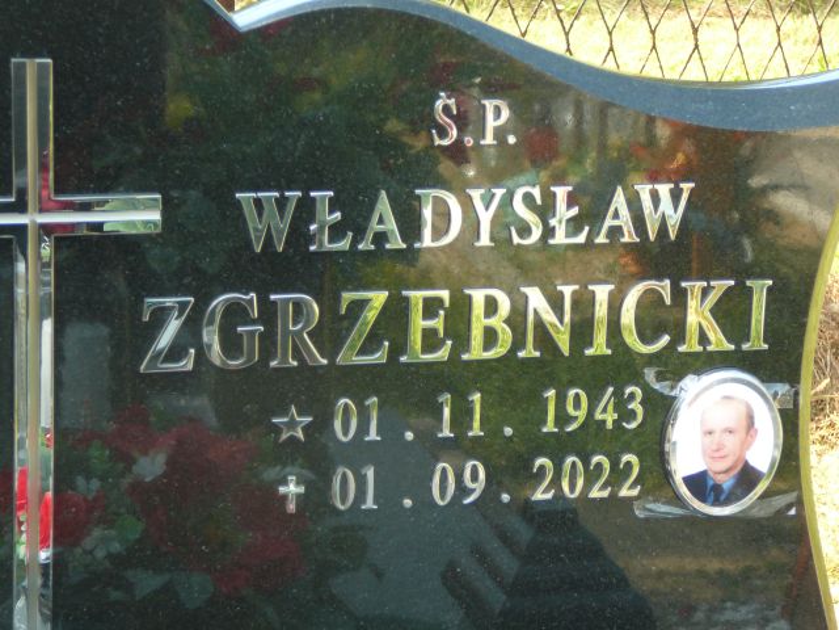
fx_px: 2545
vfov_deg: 14.1
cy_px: 315
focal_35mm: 105
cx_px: 420
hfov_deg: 18.7
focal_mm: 15.6
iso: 80
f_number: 3.9
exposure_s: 1/60
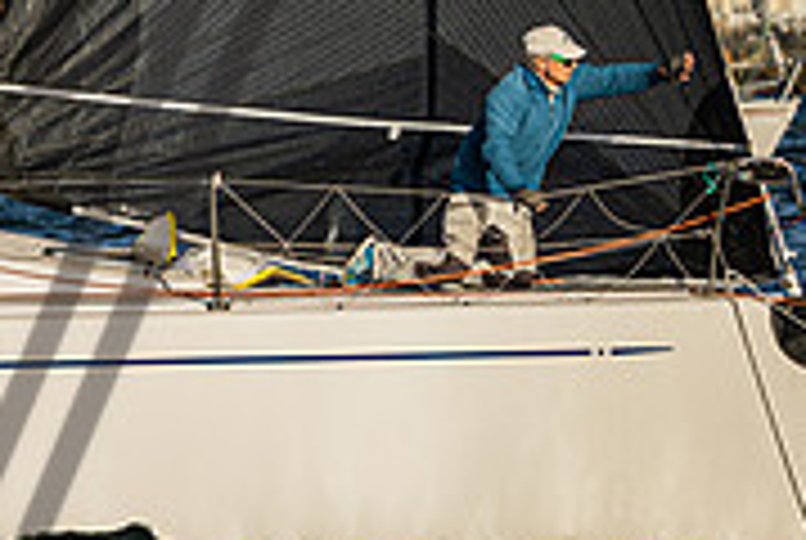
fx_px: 17313
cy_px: 116
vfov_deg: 1.8
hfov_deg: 2.7
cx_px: -461
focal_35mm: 772
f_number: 5
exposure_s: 1/1000
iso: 80
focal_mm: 210
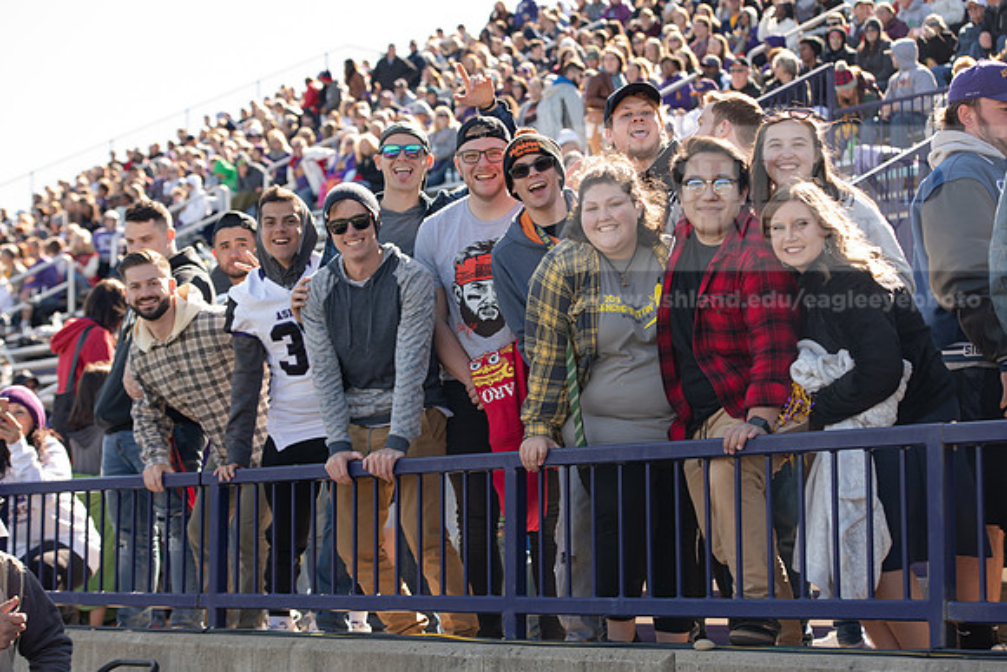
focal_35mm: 80
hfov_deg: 25.4
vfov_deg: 17.1
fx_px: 2238
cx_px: 504
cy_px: 336
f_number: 5
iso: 500
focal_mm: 80
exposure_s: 1/500
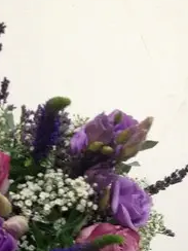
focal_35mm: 80
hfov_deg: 18.1
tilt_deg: -10.3
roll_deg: +1.2
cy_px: 271
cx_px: 13
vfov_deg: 23.1
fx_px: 579
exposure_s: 1/20
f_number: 2.4
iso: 200
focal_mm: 4.28
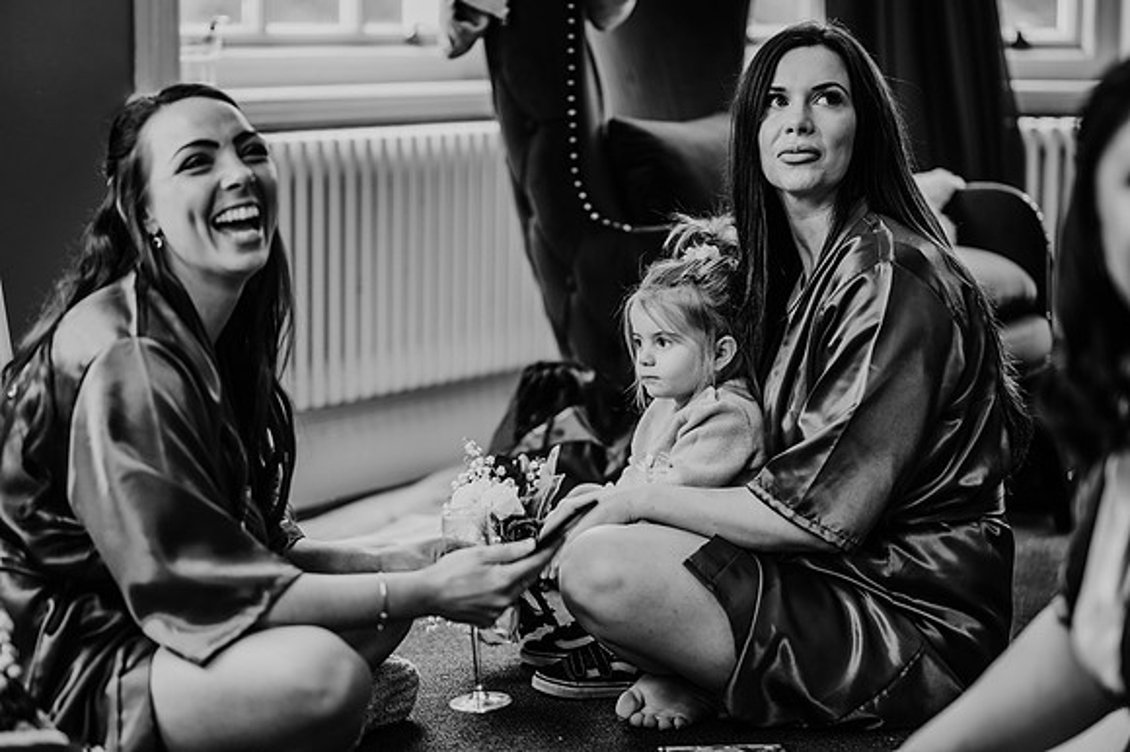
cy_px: 376
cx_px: 565
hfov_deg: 23.9
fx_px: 2666
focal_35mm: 85
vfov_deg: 16.1
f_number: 1.8
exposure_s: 1/160
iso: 450
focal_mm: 85
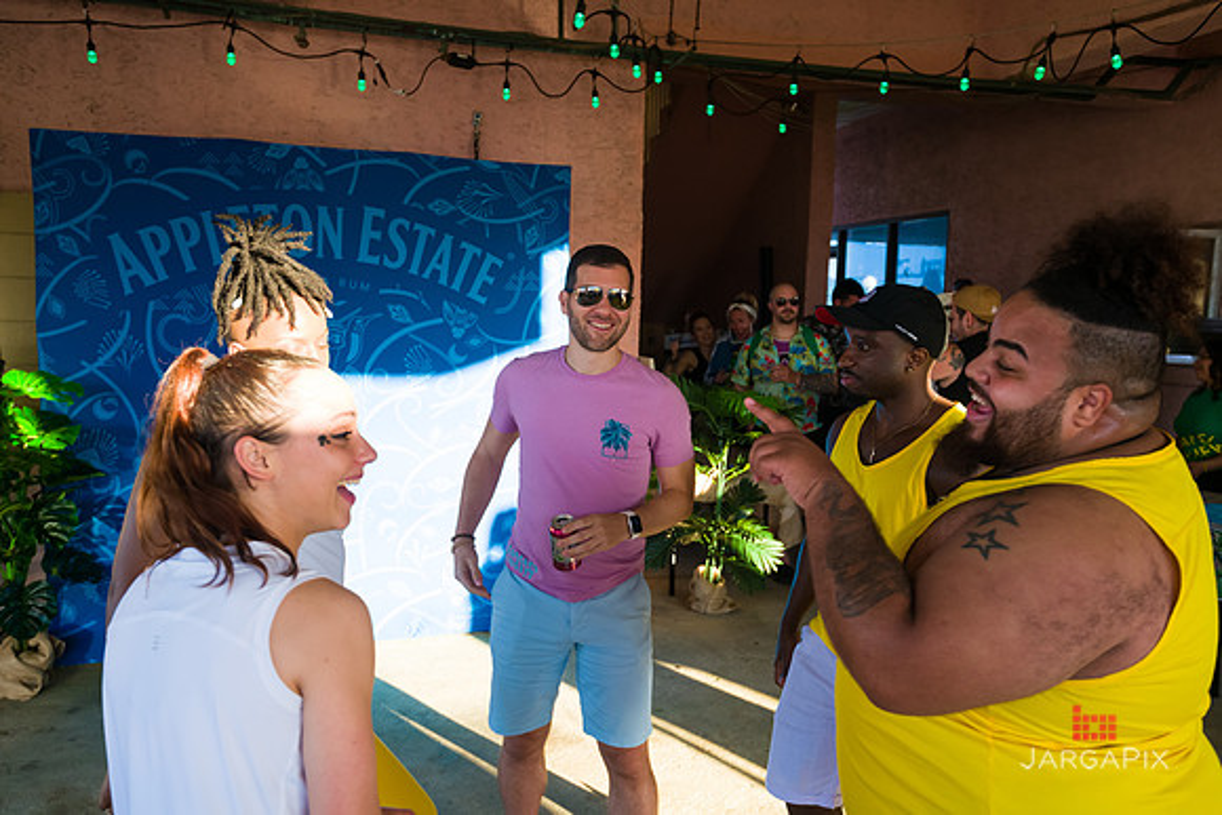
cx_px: 611
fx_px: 985
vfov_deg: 45.0
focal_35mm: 29
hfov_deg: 63.6
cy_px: 408
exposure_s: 1/250
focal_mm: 29
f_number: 4
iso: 640
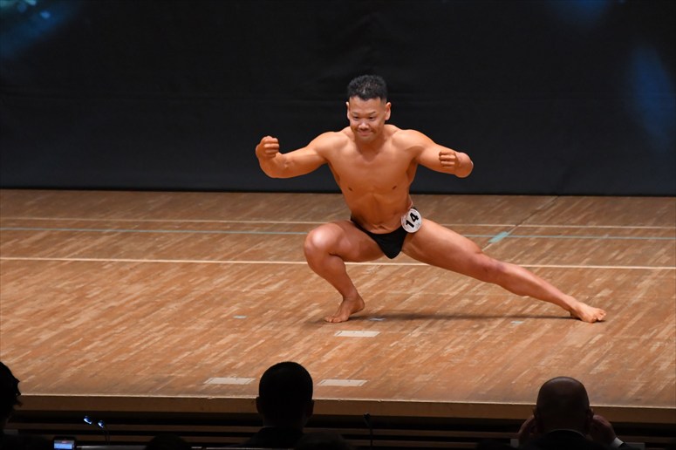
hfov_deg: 7.2
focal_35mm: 285
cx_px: 338
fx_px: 5349
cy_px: 225
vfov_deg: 4.8
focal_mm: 190
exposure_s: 1/400
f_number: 5.6
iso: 5000
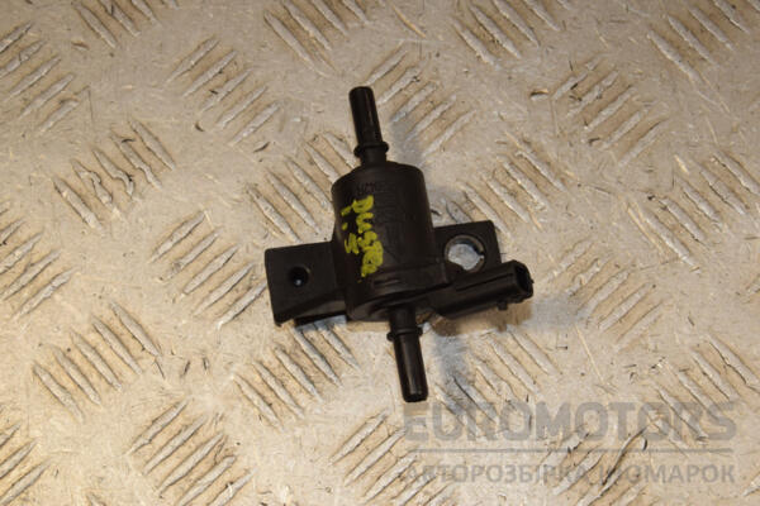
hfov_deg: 26.0
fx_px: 1647
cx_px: 380
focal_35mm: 78
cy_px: 253
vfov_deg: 17.5
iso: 800
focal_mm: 52
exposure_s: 1/200
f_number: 10
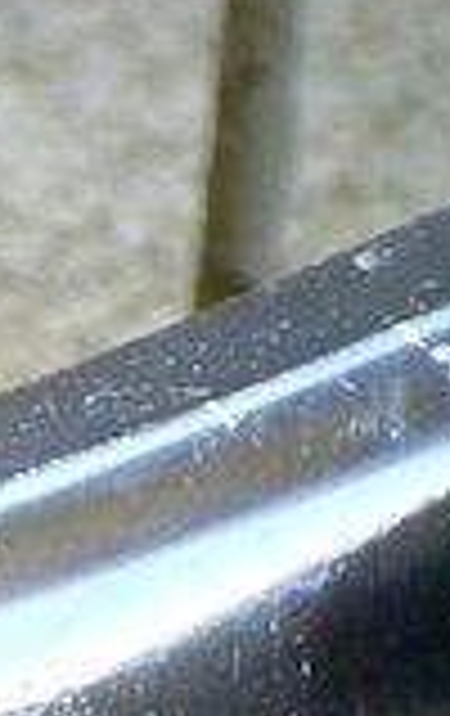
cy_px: 1162
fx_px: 7989
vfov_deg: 5.1
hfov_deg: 3.2
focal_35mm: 409
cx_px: -603
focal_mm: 10.69
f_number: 3.9
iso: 100
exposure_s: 1/100
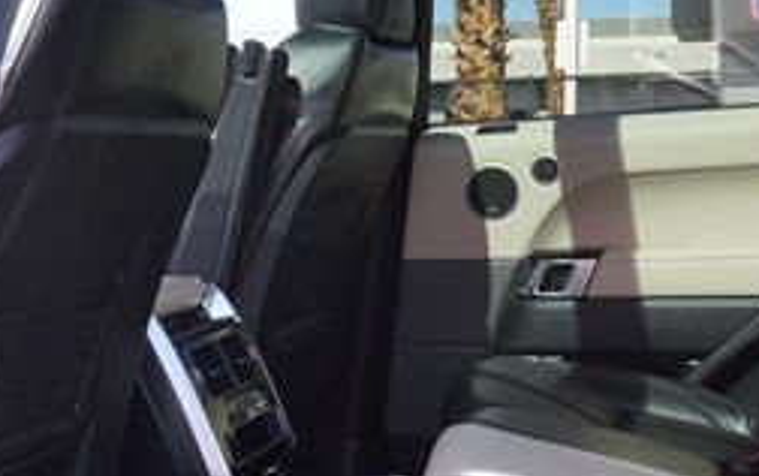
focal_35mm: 62
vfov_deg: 21.0
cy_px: 226
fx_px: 1284
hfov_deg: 32.9
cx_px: 364
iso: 100
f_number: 6.3
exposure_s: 1/80
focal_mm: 16
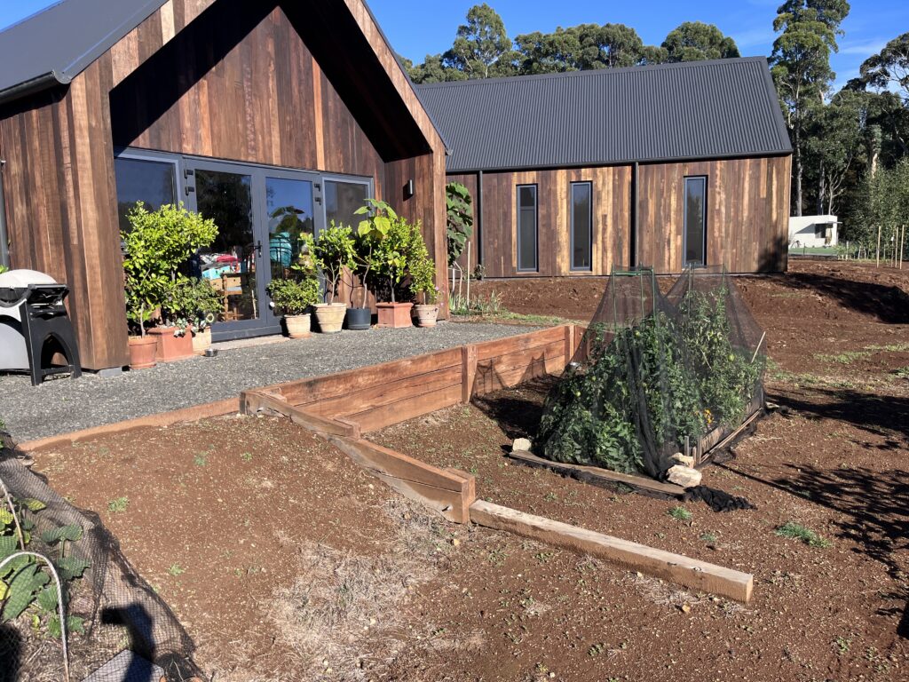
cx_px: 454
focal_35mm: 26
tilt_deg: -6.9
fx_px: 683
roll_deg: +1.9
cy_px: 341
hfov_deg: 67.3
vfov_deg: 53.1
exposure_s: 1/1672
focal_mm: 5.1
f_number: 1.6
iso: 50
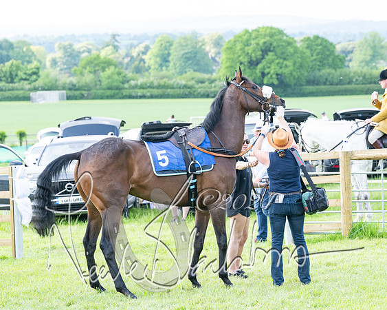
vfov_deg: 9.7
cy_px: 155
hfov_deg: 12.1
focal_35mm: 159
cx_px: 194
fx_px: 1819
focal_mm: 94
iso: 400
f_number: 4
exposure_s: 1/640
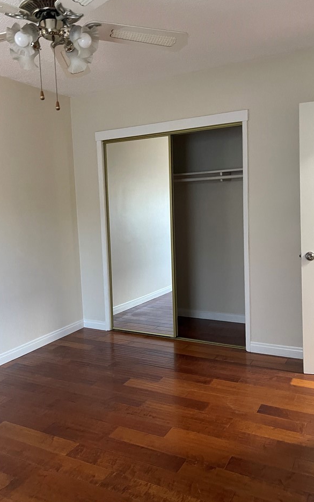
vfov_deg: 64.6
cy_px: 243
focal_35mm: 29
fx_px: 397
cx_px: 148
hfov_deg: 43.1
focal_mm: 5.1
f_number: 1.6
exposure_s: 1/40
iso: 400
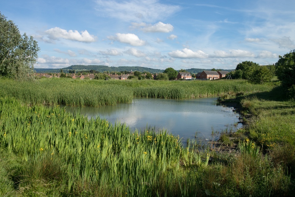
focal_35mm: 30
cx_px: 148
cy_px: 98
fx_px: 246
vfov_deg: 43.6
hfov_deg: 61.9
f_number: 8
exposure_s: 1/250
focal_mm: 30
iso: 100
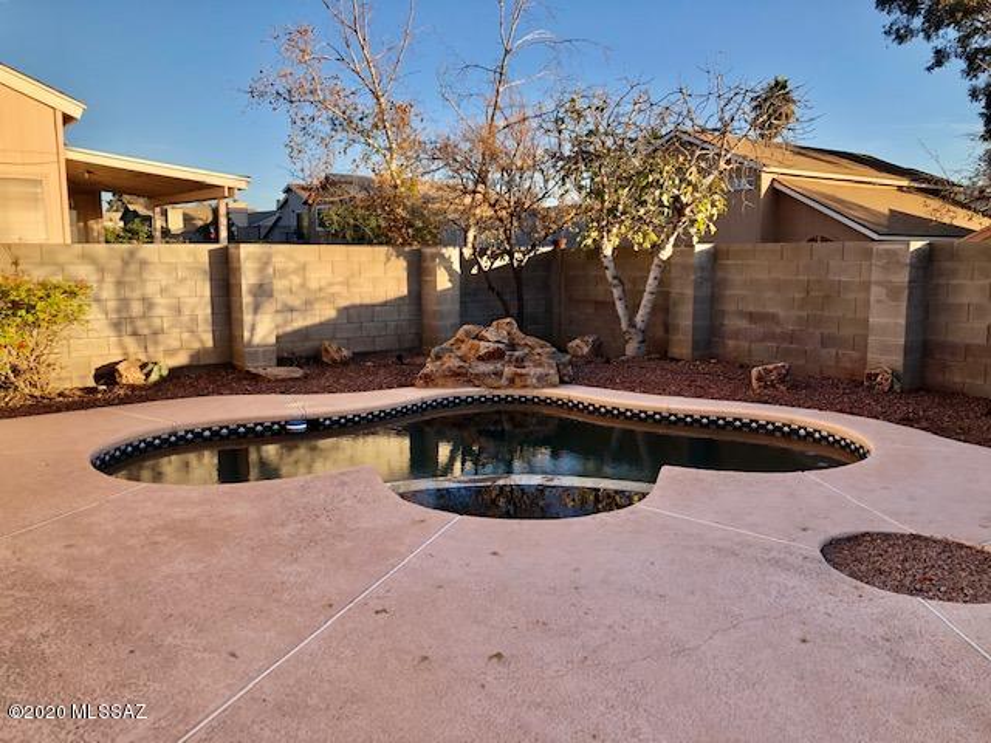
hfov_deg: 63.4
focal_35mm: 28
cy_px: 372
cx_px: 496
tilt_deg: -8.1
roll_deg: -0.1
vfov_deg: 49.7
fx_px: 802
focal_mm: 3.99
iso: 20
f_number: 1.8
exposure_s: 1/522
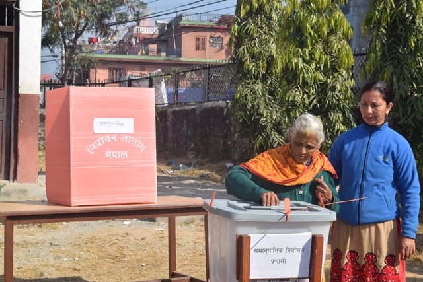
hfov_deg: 28.1
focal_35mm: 72
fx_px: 846
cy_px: 141
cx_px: 212
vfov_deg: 18.9
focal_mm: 48
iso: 100
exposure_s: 1/200
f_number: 11
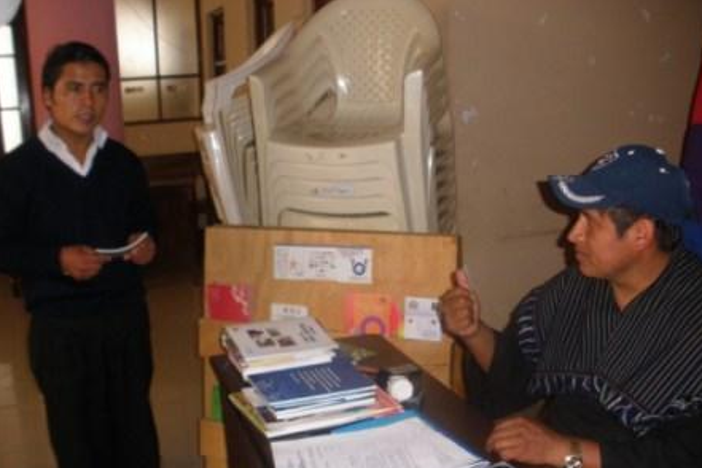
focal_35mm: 38
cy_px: 264
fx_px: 741
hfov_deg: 50.7
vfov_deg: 35.0
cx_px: 353
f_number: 3.5
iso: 200
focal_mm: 6.3
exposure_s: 1/30
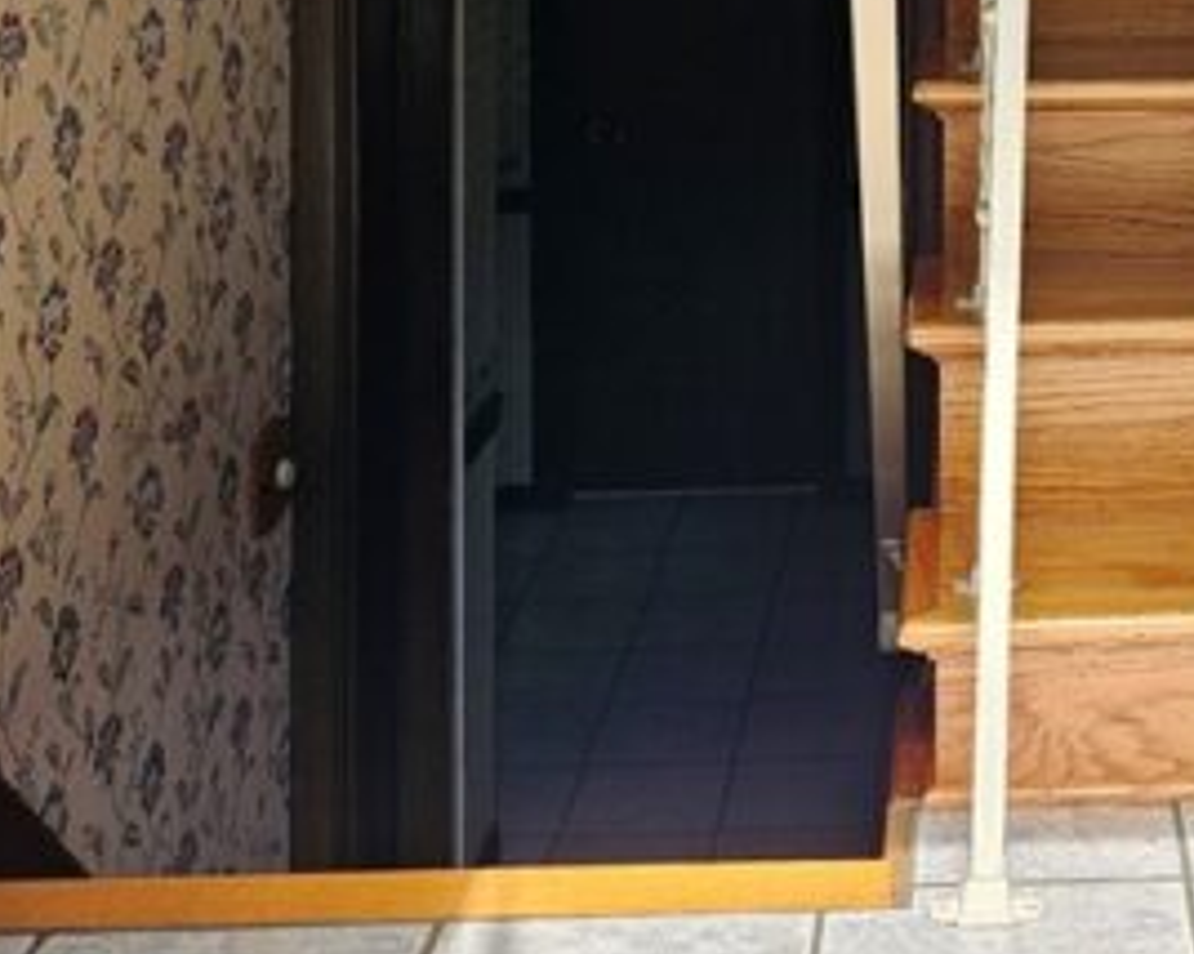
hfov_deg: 26.8
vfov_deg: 21.3
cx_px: 1181
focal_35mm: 67
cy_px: -160
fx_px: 2366
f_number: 1.8
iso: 50
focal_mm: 5.4
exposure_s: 1/120
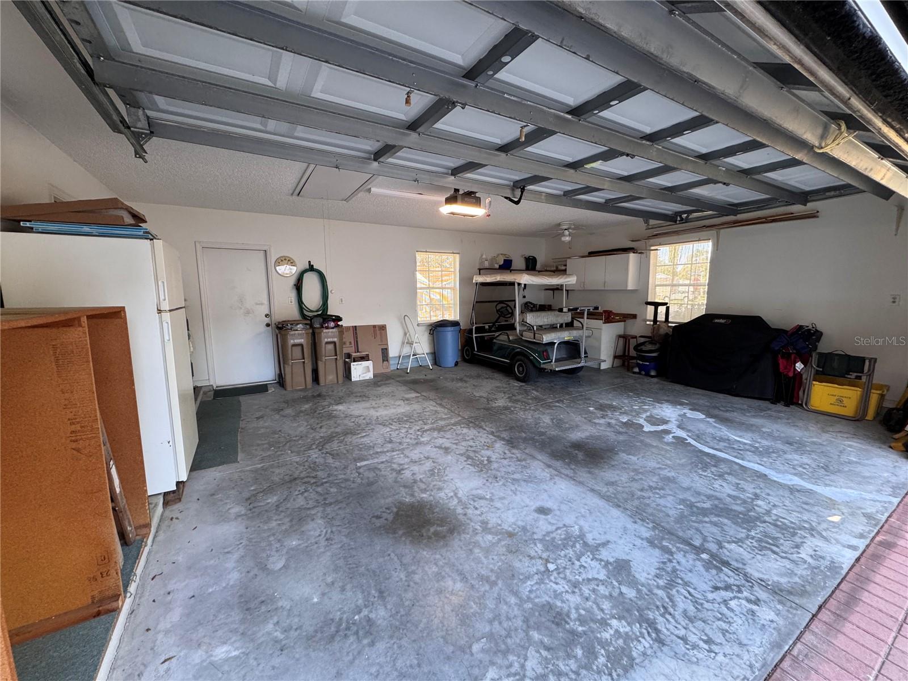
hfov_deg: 102.1
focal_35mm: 14
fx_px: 367
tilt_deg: -7.2
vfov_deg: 85.7
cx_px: 454
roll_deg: +0.4
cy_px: 340
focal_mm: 2.22
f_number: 2.2
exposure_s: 1/120
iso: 250
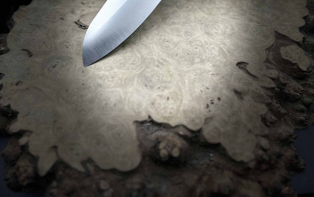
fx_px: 291
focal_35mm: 34
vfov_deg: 35.1
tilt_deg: -49.5
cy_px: 18
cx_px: 157
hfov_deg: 56.7
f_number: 1.78
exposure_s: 1/1321
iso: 80
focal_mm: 6.86
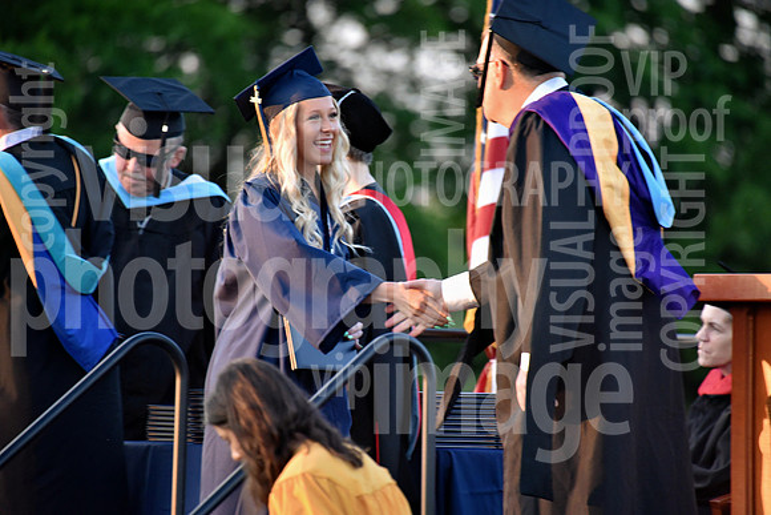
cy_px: 258
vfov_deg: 2.8
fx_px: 10710
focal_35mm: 500
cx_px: 386
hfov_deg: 4.1
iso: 2800
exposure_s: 1/320
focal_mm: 500
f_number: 6.3
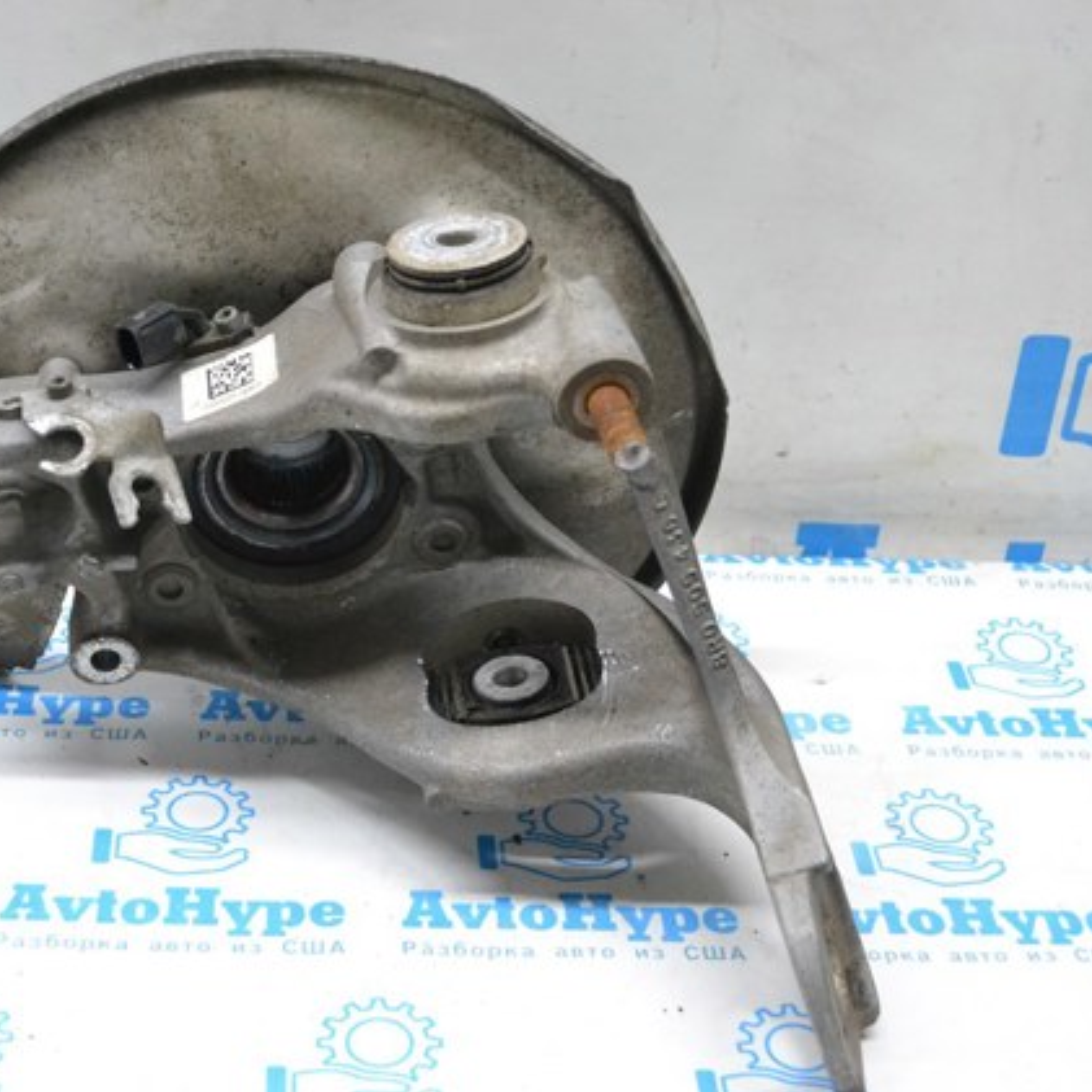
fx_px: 2213
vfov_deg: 27.7
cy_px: 547
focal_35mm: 62
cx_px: 438
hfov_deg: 27.7
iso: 3200
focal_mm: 32
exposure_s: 1/250
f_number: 4.8
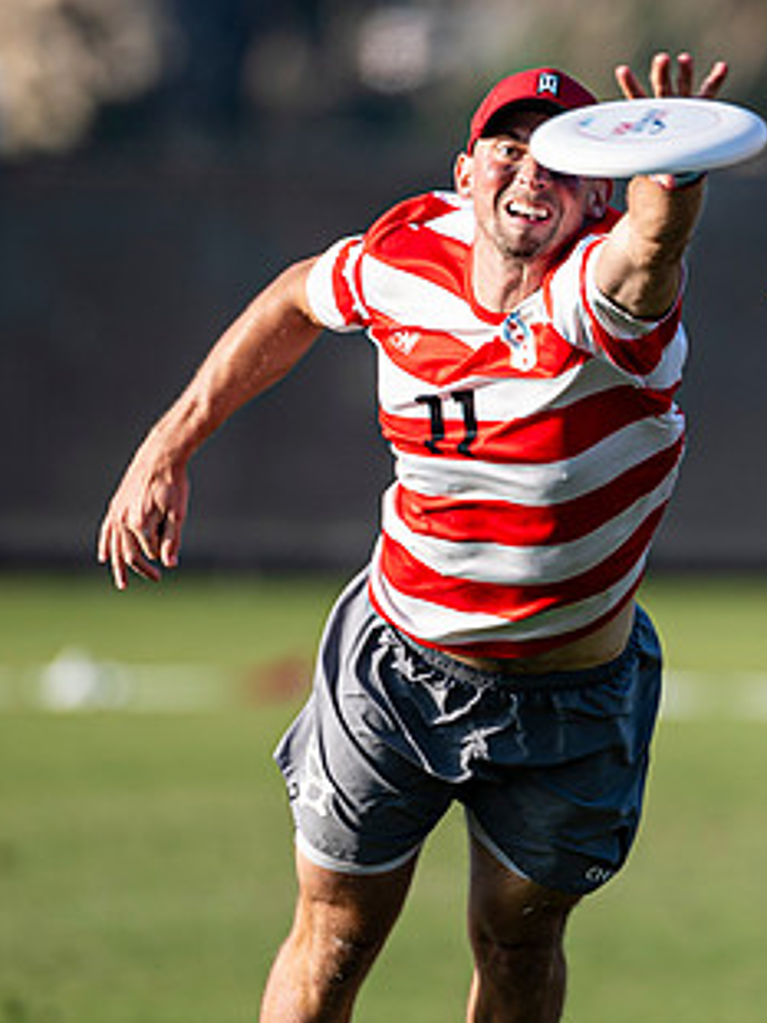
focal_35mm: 896
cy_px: 599
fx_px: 26489
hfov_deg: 1.7
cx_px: 815
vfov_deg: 2.2
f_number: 3.2
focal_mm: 300
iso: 125
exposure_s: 1/1000
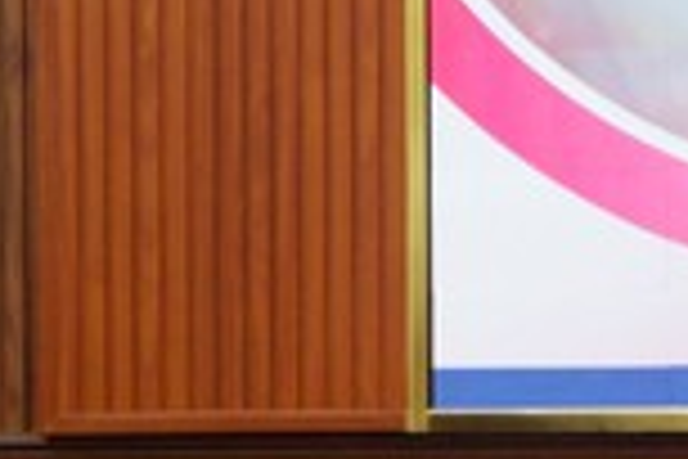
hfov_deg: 6.7
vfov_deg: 4.7
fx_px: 5637
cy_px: 151
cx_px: 1556
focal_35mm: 295
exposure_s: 1/90
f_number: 5.6
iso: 2000
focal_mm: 41.8
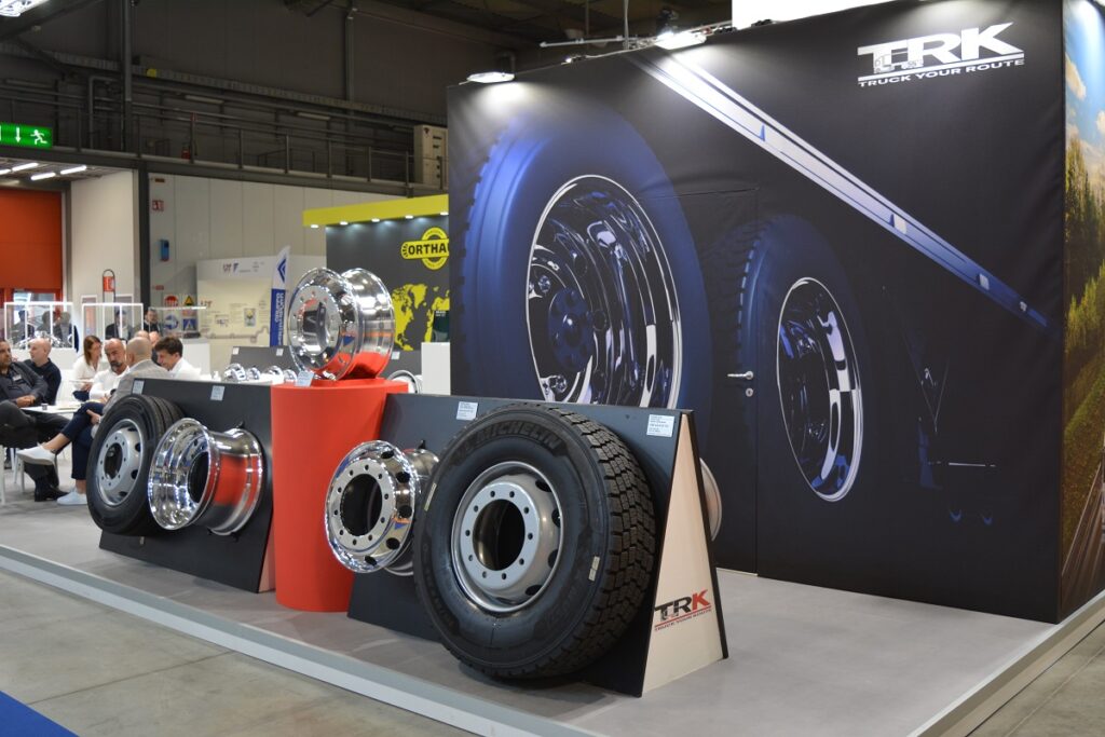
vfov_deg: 36.9
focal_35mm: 36
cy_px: 368
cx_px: 552
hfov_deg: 53.1
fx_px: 1105
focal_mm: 24
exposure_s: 1/80
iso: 400
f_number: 4.5
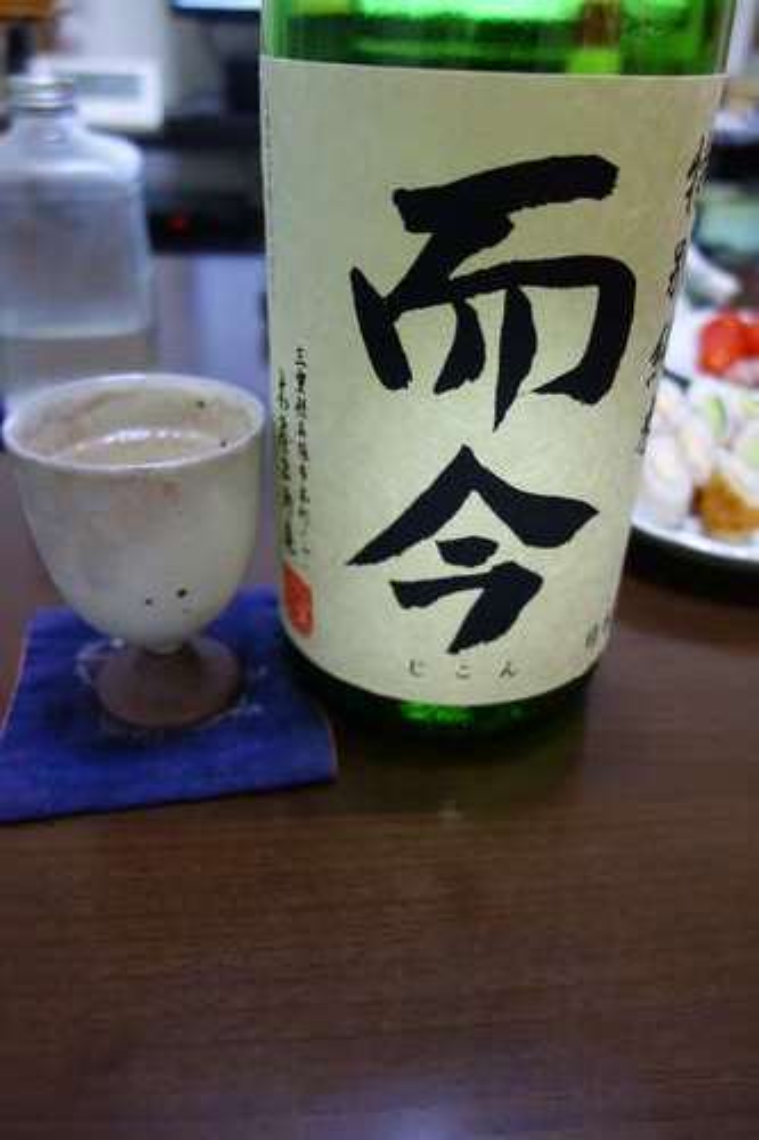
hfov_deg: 46.4
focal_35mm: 28
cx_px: 380
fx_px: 886
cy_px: 570
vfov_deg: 65.5
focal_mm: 10.4
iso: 400
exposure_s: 1/30
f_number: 1.8
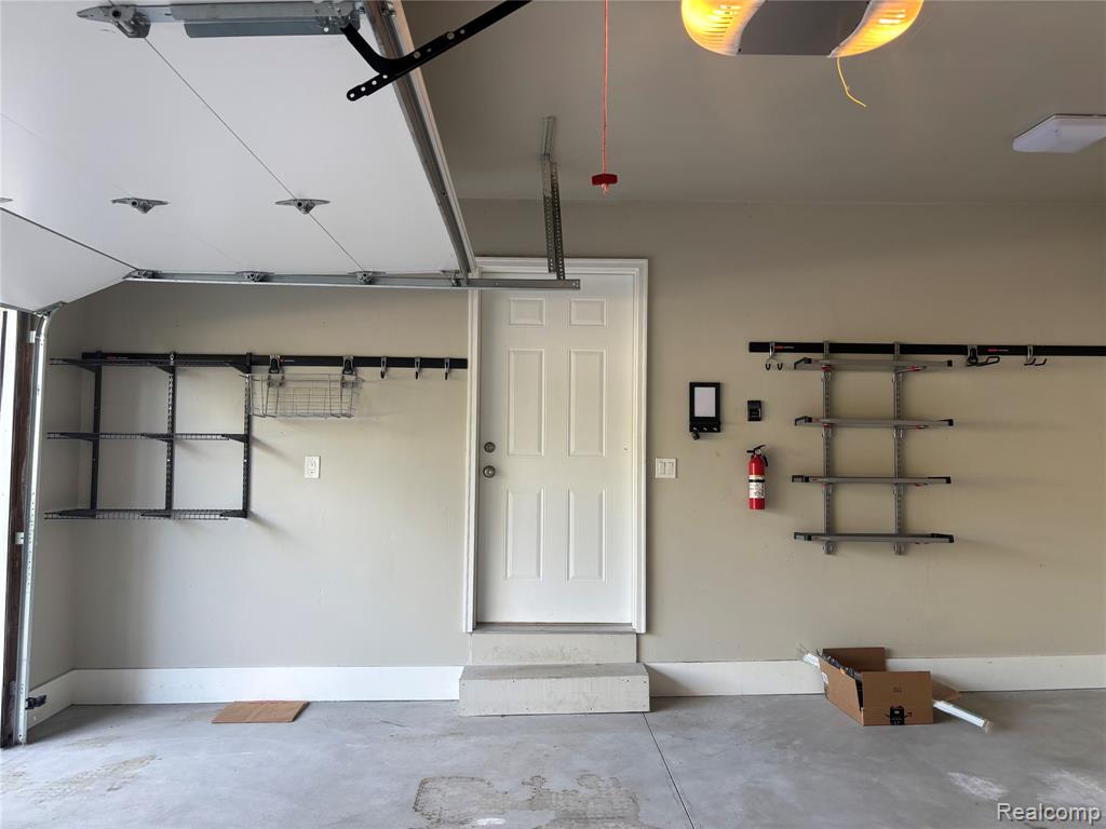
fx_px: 831
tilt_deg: +2.2
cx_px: 553
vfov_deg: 53.1
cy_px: 414
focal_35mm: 26
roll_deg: -0.8
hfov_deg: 67.3
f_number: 1.6
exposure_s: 1/120
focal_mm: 5.96
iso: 50
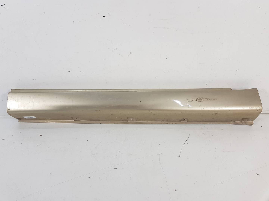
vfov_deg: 53.1
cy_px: 100
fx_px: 202
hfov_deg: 67.3
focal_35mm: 26
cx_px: 134
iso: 50
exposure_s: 1/100
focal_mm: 4.2
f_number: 1.7
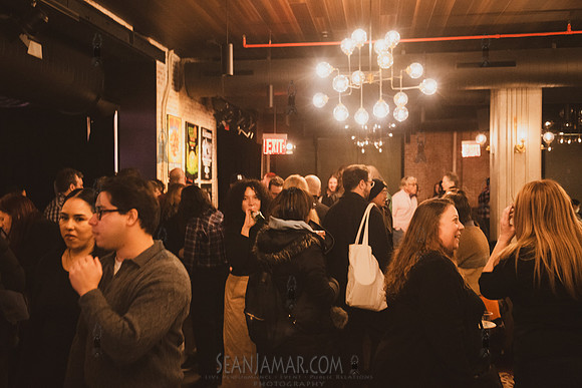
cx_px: 291
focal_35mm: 35
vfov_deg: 37.7
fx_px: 568
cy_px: 194
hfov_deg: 54.2
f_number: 3.5
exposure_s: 1/125
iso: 8000
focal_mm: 35
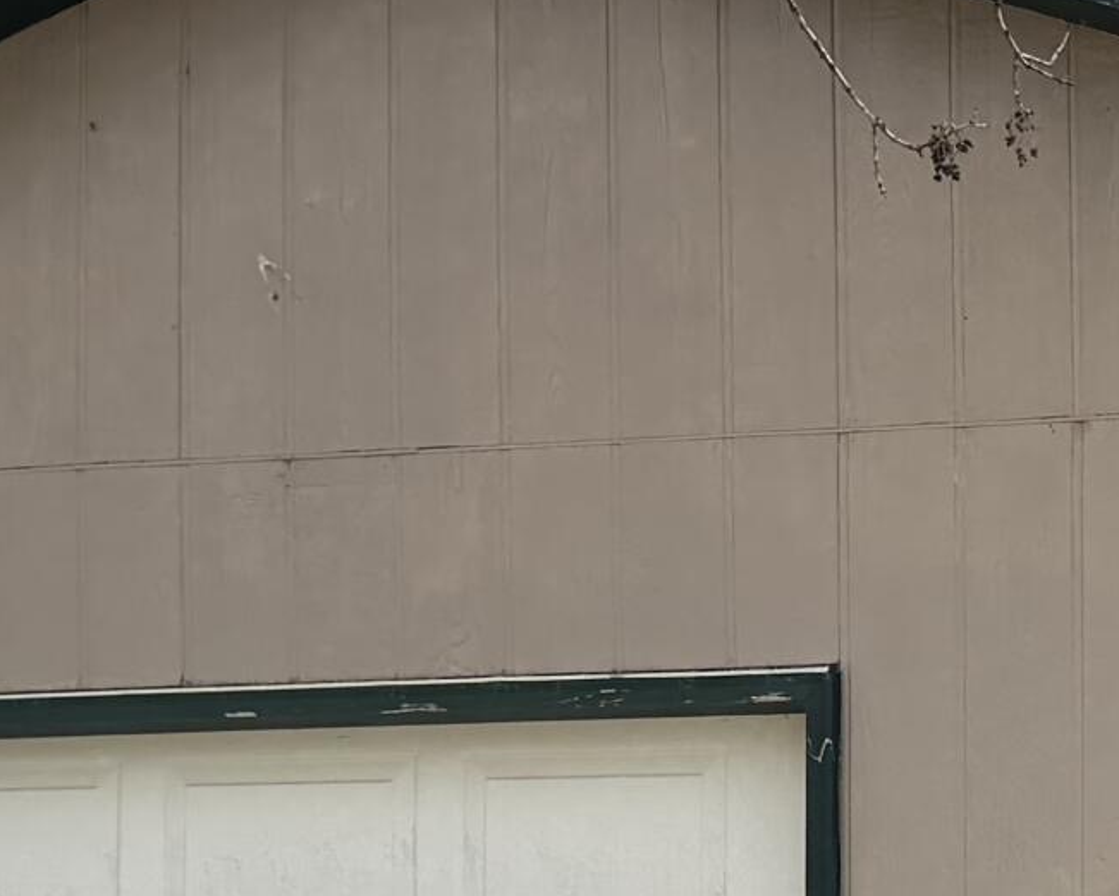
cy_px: 1073
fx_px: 3577
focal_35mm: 108
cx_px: 1526
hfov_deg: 16.6
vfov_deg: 13.9
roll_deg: +0.3
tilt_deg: +0.8
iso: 100
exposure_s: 1/3021
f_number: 1.78
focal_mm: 6.76
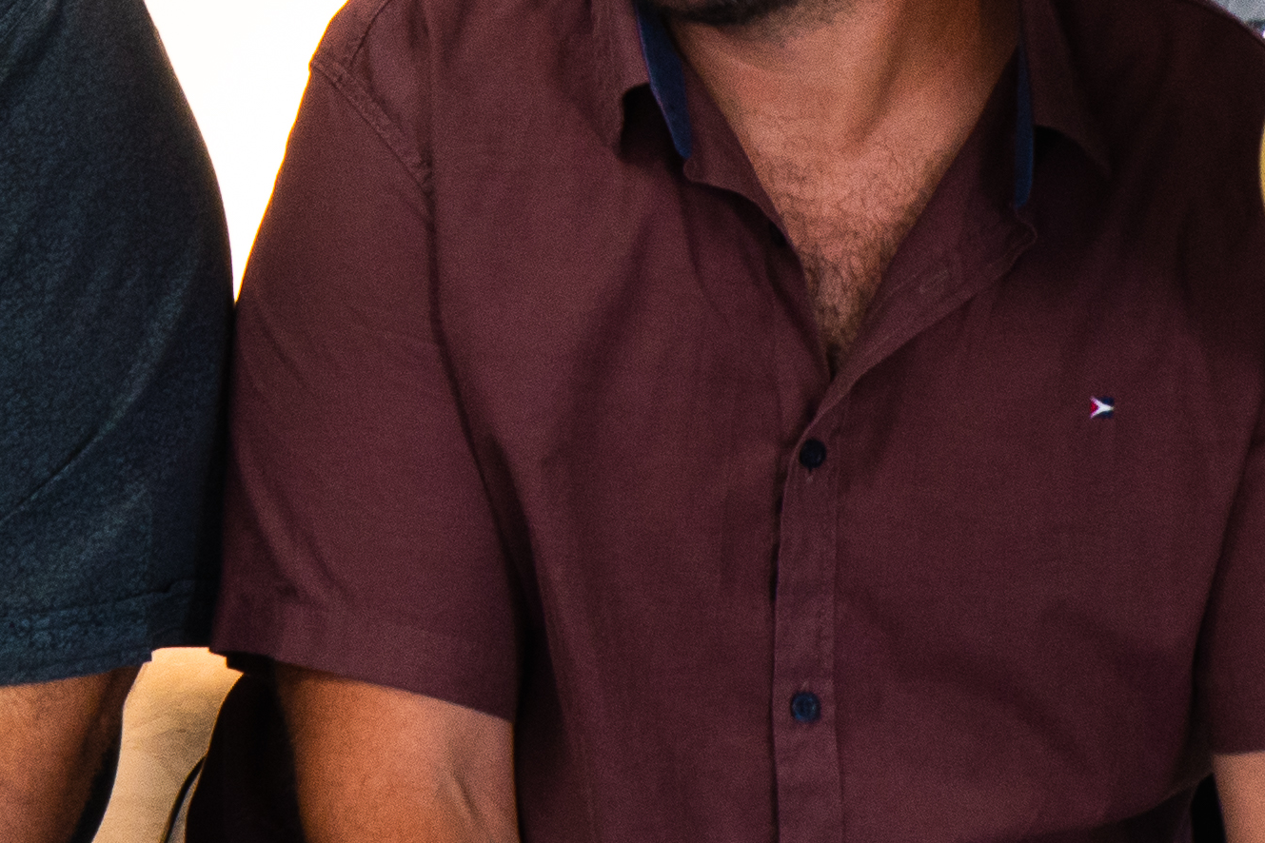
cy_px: -630
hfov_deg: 12.1
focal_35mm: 169
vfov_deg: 7.9
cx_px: 111
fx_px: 5947
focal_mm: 25
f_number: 4.5
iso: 500
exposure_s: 1/60
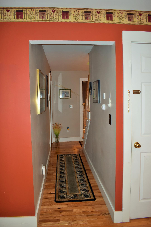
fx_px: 170
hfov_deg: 47.9
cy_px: 114
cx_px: 76
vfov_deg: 67.4
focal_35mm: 27
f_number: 3.5
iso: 800
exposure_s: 1/30
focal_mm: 18
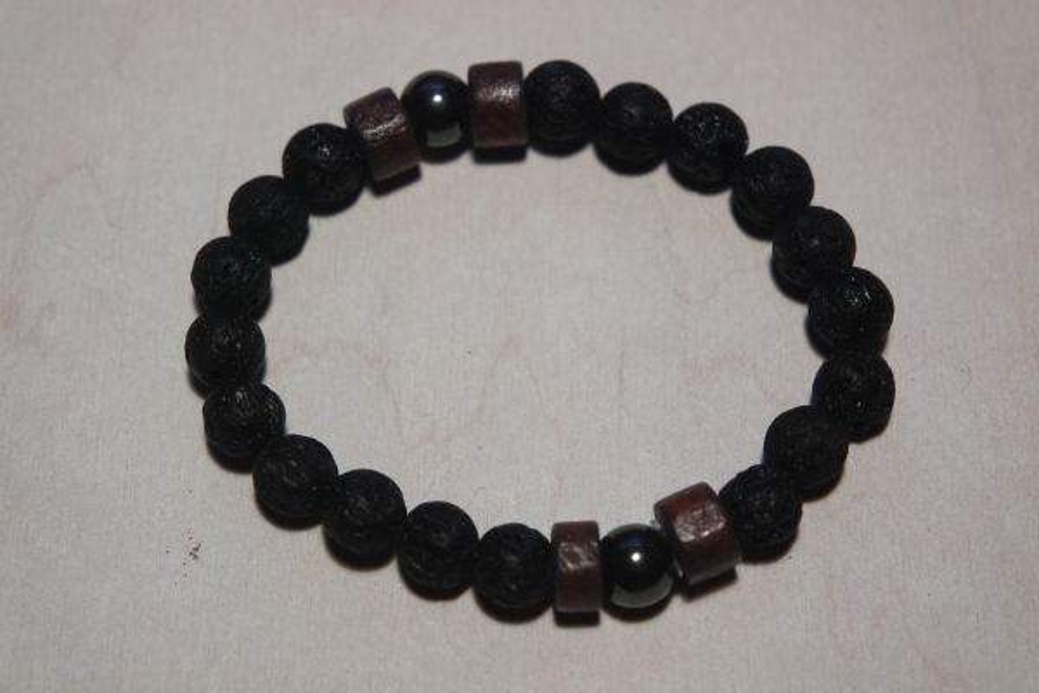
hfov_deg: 26.3
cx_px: 520
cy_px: 346
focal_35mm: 77
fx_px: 2222
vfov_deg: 17.7
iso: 800
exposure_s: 1/80
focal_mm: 50
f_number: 5.6
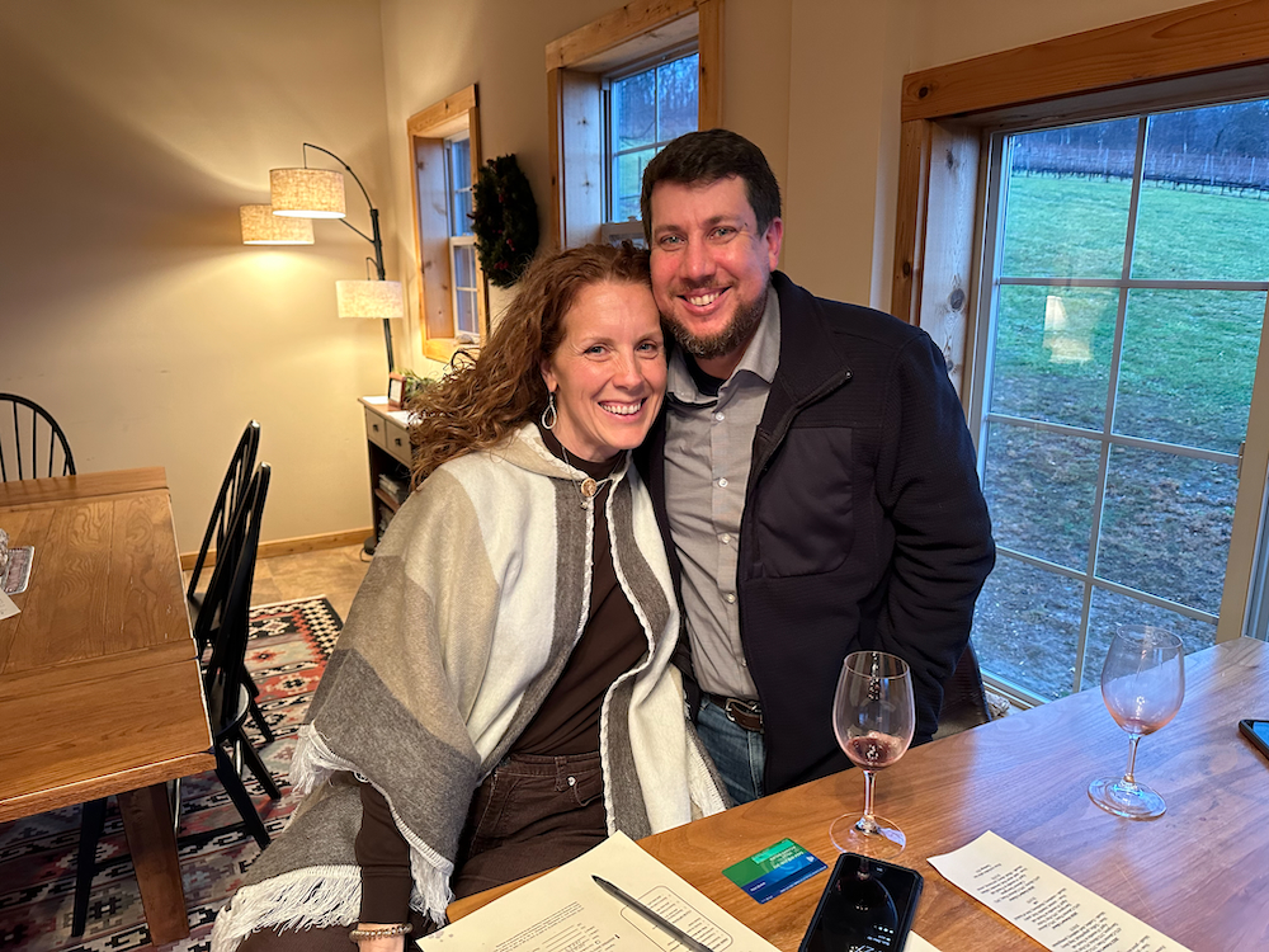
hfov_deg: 71.6
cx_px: 634
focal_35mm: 24
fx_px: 880
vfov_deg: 56.8
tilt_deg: -13.9
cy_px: 476
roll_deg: -0.5
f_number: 1.78
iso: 500
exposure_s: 1/60
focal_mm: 6.86
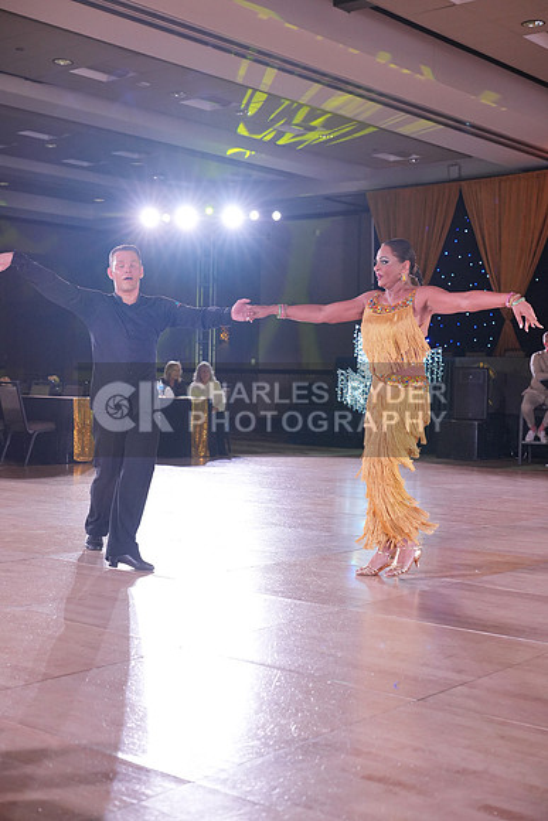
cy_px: 410
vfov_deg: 39.6
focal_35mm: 50
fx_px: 1141
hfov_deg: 27.0
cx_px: 274
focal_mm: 50
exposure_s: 1/400
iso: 2500
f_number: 4
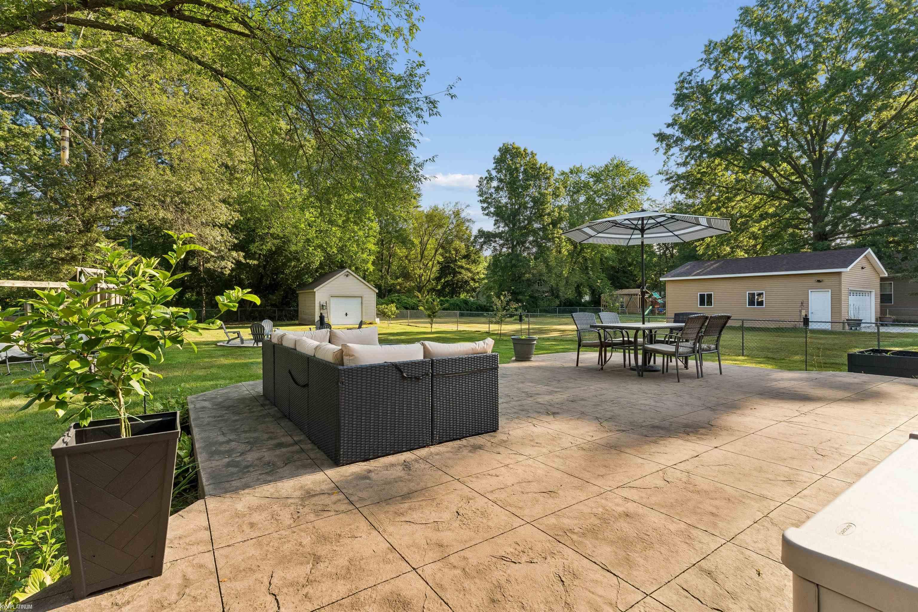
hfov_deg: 96.7
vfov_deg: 73.7
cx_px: 459
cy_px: 306
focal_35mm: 16
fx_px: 408
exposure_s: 1/100
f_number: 13
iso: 400
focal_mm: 16
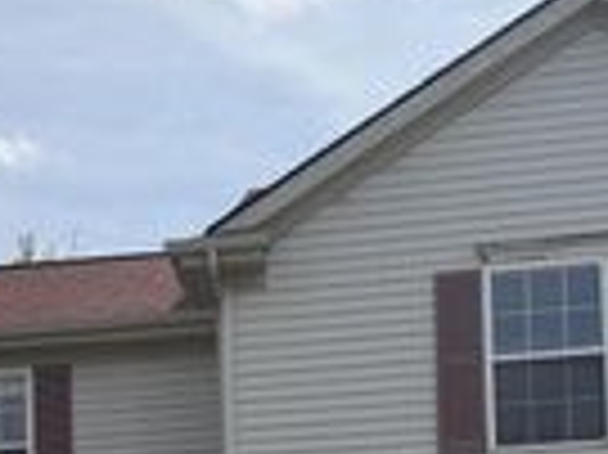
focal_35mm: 89
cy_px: 668
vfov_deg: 15.4
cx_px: 122
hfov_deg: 21.8
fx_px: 1562
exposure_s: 1/6173
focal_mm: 6.76
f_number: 1.78
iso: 80
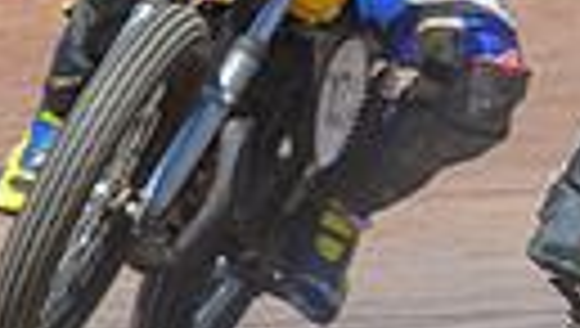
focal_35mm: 1609
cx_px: 955
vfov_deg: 0.8
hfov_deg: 1.3
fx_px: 24781
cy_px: -83
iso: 110
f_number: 7.1
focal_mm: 200
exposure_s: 1/400
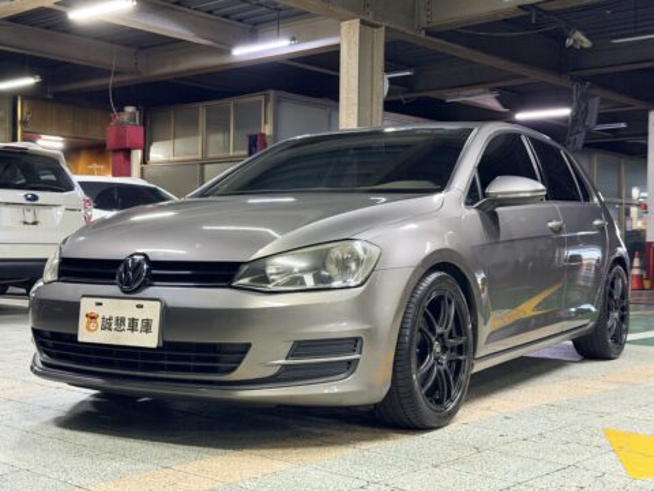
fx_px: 907
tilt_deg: -0.7
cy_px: 246
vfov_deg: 30.3
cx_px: 327
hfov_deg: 39.7
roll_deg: -0.4
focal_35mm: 48
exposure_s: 1/30
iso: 500
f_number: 1.78
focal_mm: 6.76
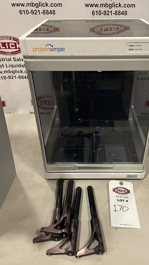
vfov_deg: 66.1
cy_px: 131
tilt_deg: -33.2
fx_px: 204
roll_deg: +0.4
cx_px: 90
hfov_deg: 40.0
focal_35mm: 29
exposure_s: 1/60
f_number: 1.6
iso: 200
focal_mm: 4.2
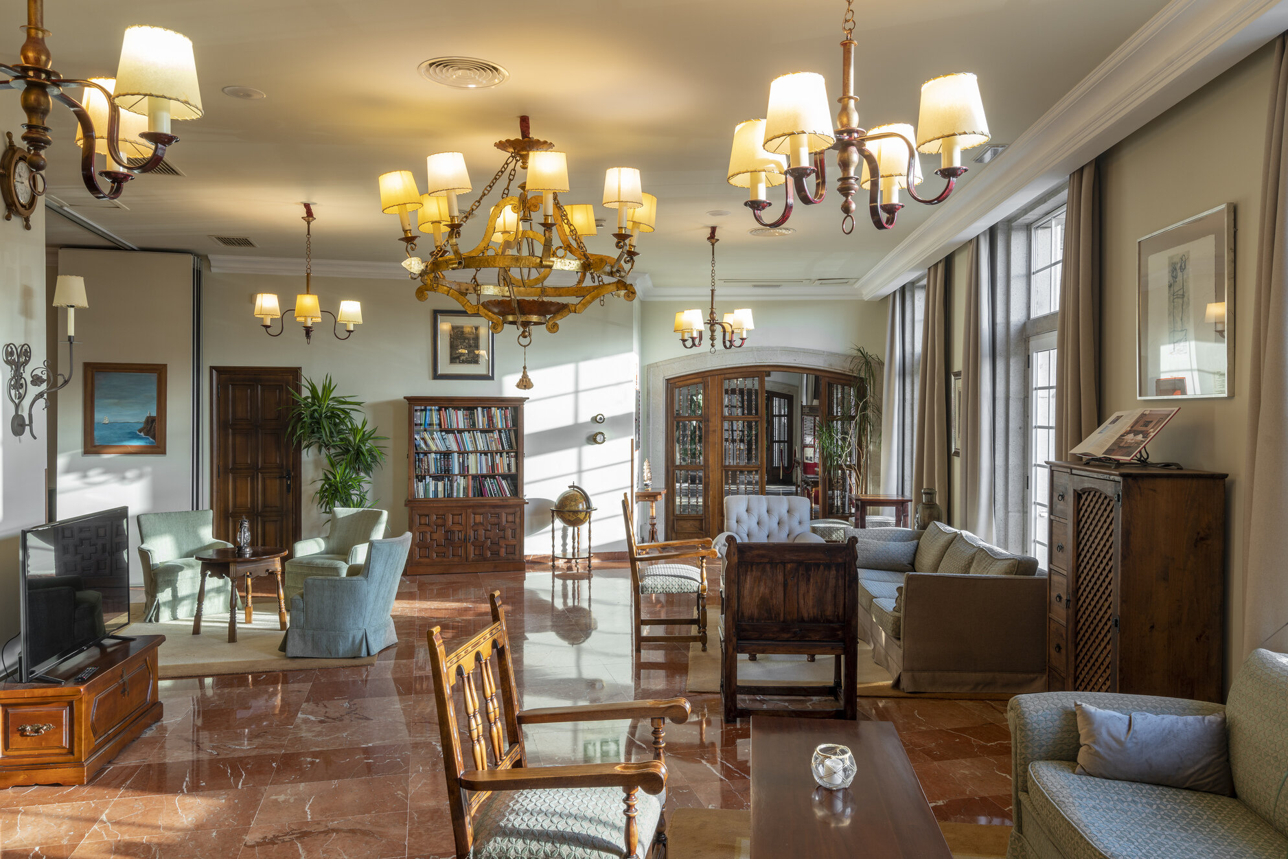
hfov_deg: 71.5
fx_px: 895
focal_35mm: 25
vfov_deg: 51.3
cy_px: 430
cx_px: 644
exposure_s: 1/3
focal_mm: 25
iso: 100
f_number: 11
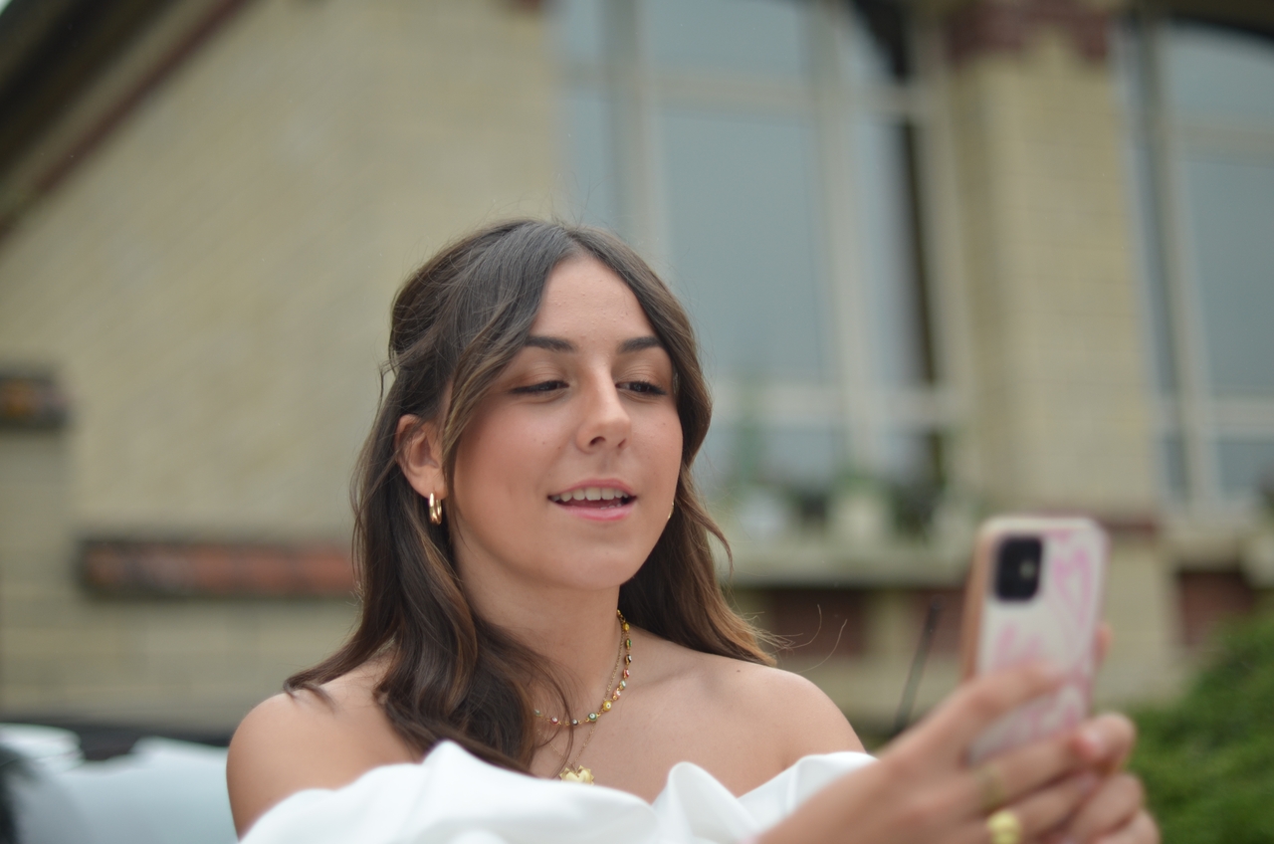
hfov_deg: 27.0
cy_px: 422
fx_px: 2649
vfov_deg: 18.1
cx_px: 637
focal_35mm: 75
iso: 200
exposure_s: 1/1250
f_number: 1.6
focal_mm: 50
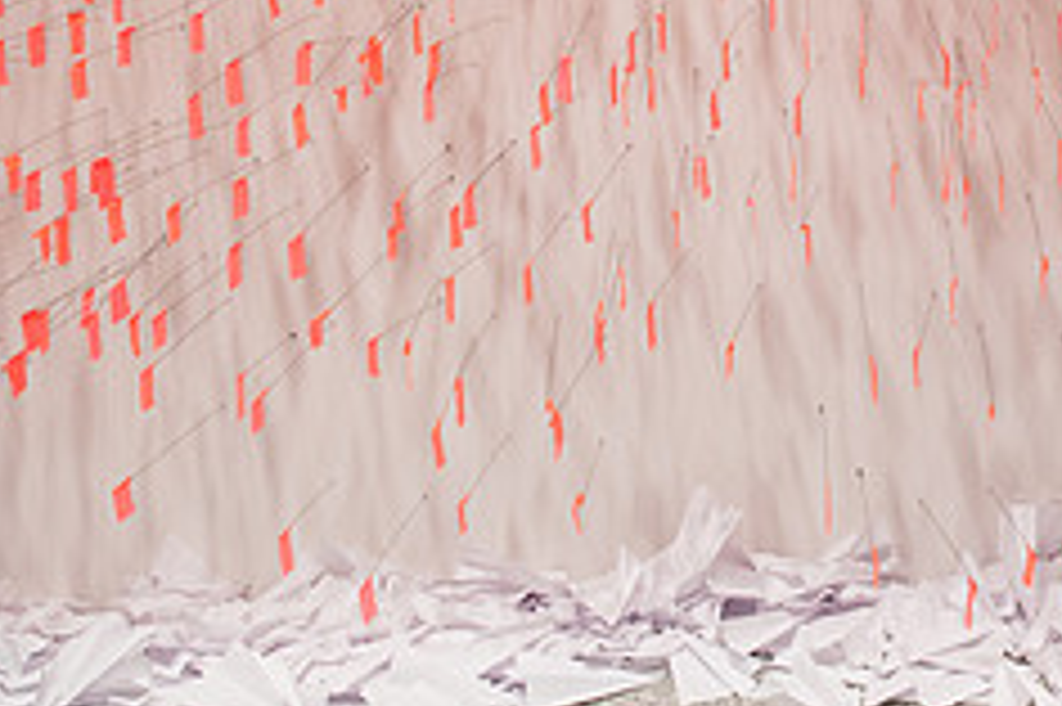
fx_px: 1887
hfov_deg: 30.0
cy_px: -34
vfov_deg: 20.4
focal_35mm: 64
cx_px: 968
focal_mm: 26
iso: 800
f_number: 3.5
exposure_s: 1/250
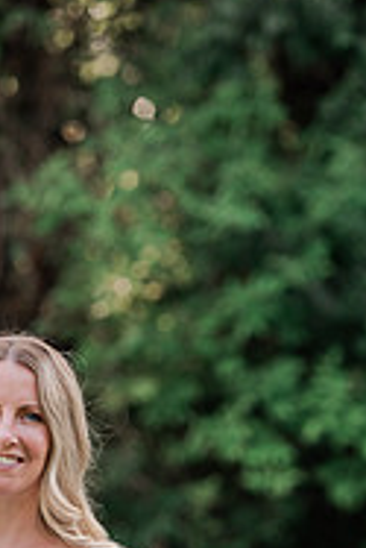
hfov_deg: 4.8
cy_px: 615
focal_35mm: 289
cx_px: 38
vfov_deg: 7.1
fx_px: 4399
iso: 320
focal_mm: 120
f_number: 3.5
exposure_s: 1/400
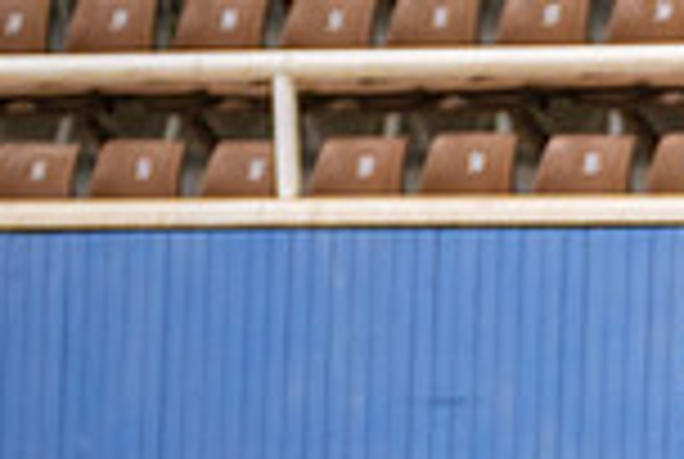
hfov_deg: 2.9
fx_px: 13345
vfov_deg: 2.0
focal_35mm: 701
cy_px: 781
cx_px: 1290
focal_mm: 110.6
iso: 2000
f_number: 3.2
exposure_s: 1/640
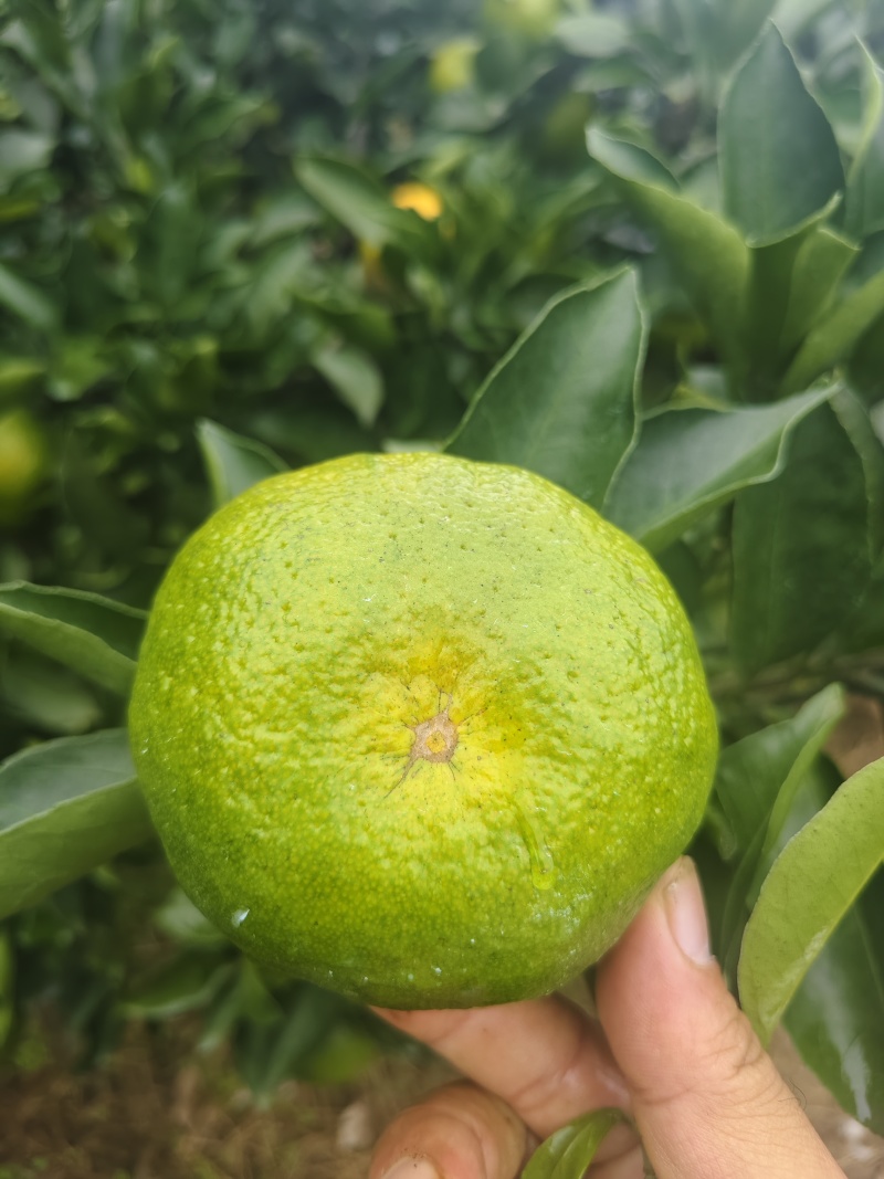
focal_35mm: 23
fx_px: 783
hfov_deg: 58.9
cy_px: 590
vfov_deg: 73.9
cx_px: 442
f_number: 1.88
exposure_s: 1/603
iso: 403
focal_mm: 5.56
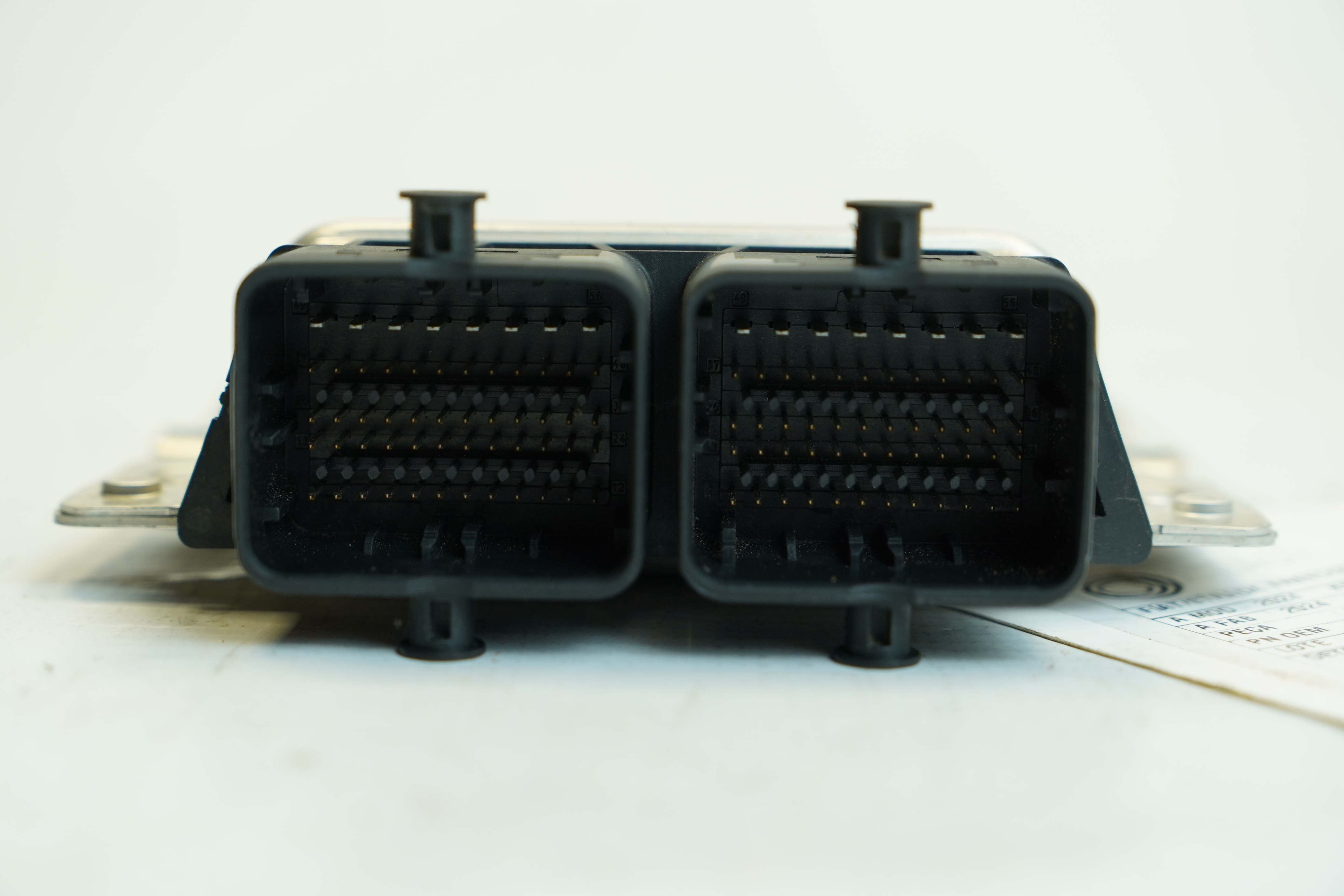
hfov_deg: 30.1
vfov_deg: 20.3
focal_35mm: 67
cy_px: 448
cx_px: 672
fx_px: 2501
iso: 500
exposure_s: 1/160
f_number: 4
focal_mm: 45
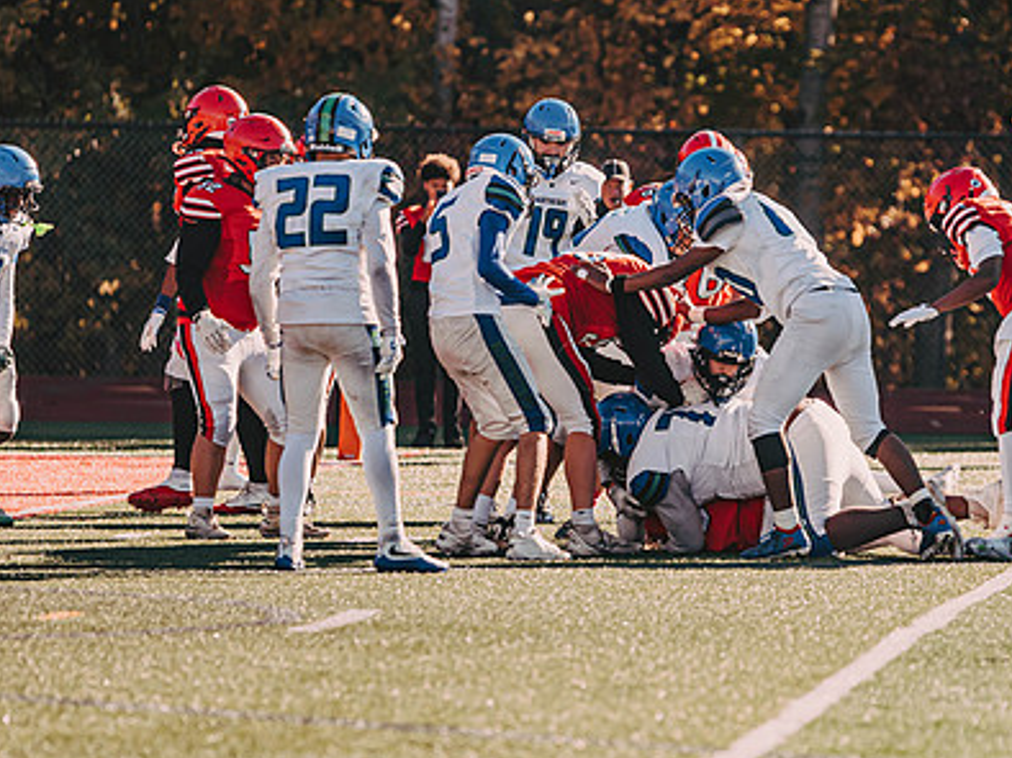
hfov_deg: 5.6
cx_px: 723
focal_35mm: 354
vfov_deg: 4.2
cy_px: 426
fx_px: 10343
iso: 250
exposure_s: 1/2000
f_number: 3.2
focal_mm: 200
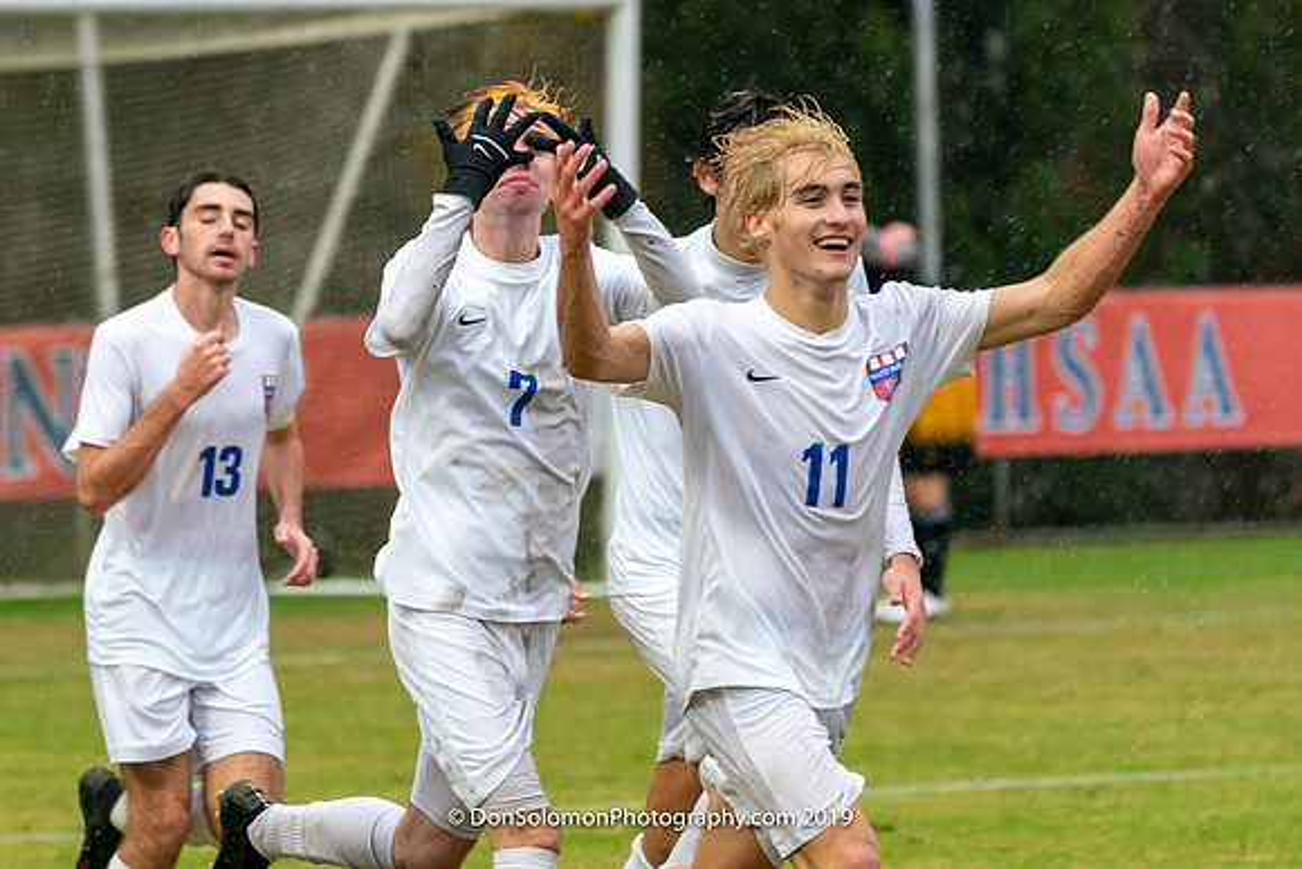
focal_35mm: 443
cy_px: 396
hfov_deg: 4.7
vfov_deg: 3.1
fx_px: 16029
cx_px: 452
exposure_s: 1/1000
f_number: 5.6
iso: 3200
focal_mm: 247
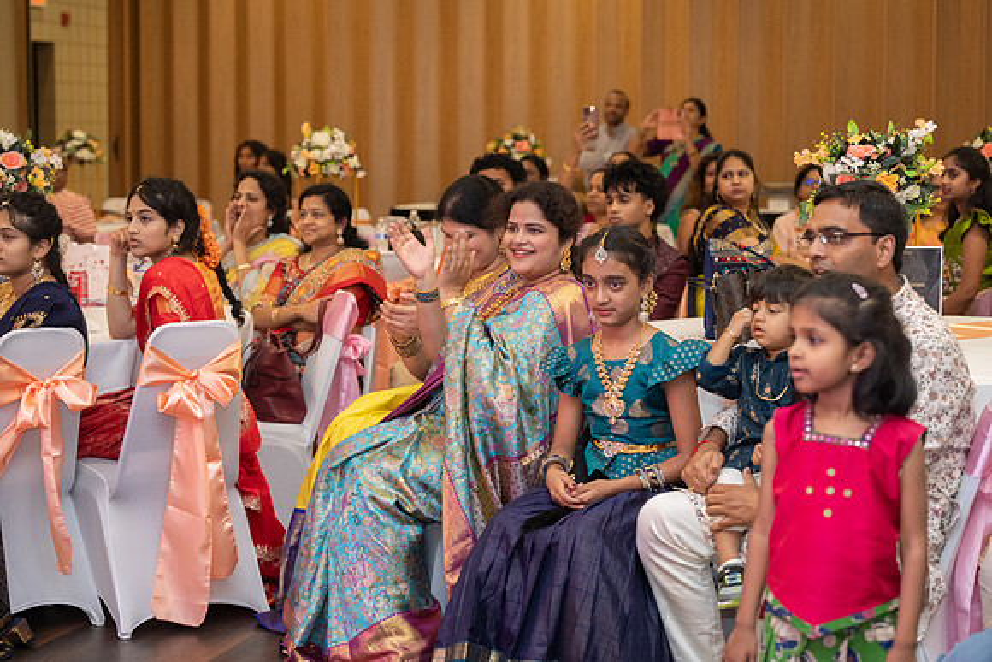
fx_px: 2058
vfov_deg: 18.3
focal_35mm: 75
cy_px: 331
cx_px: 496
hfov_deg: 27.1
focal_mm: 73
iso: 1000
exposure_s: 1/160
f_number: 3.5
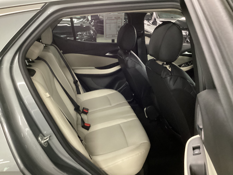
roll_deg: +0.0
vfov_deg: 45.4
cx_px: 116
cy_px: 88
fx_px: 209
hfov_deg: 58.4
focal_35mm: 31
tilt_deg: -22.1
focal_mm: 3.3
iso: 640
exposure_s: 1/25
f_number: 2.4
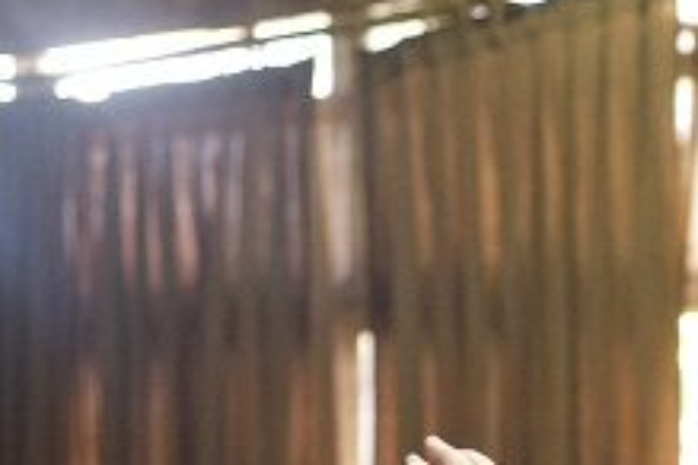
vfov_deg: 7.5
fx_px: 3432
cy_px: 812
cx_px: 795
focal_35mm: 177
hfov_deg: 11.4
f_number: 2.8
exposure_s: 1/160
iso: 7200
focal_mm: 50
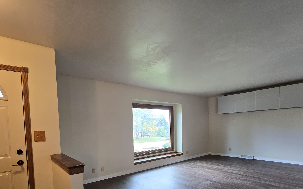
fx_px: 149
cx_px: 136
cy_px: 138
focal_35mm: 18
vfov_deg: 61.9
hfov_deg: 90.8
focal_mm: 2.2
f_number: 2.2
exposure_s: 1/60
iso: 160
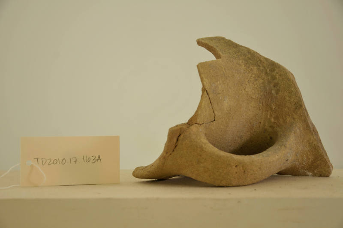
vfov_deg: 22.6
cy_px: 114
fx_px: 571
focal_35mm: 60
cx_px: 172
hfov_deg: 33.4
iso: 200
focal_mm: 40
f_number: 4.8
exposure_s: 1/50
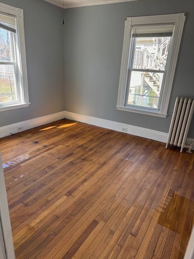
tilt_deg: -18.1
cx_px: 97
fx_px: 179
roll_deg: -3.4
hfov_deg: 56.8
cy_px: 130
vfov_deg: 71.6
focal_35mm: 24
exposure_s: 1/162
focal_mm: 6.76
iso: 80
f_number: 1.78
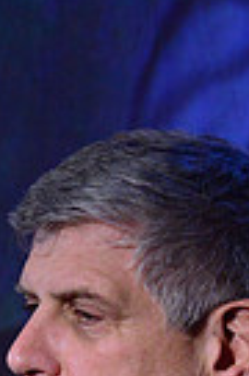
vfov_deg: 3.8
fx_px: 5579
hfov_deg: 2.6
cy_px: 542
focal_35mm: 535
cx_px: 126
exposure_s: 1/60
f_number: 8
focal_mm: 125
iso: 6400
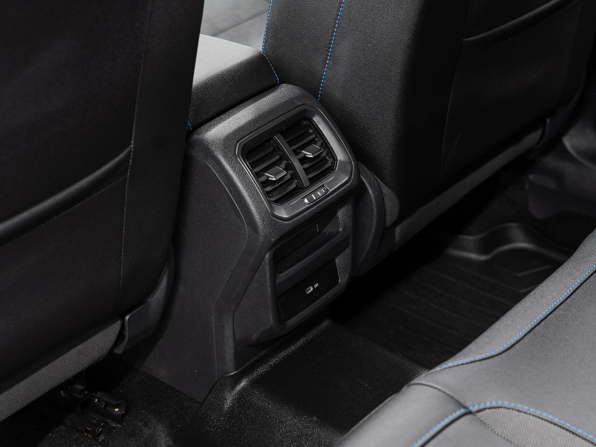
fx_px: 1392
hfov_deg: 24.1
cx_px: 339
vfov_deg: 18.2
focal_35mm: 81
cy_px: 235
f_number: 5.6
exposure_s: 1.3
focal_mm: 70
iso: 100
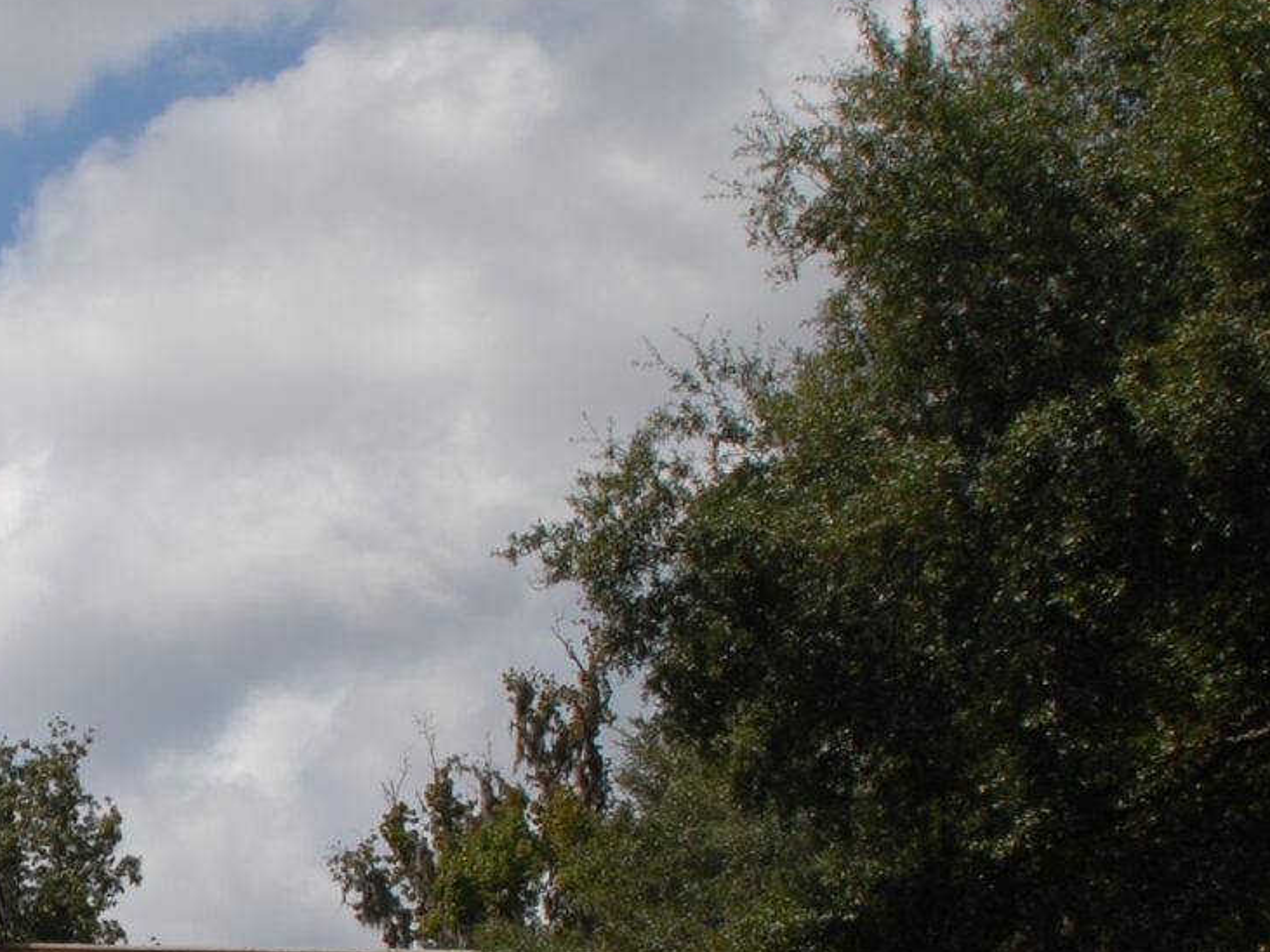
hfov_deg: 20.5
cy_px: 921
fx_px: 3338
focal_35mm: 91
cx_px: -130
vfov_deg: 16.0
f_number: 10
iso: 100
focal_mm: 18
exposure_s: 1/350
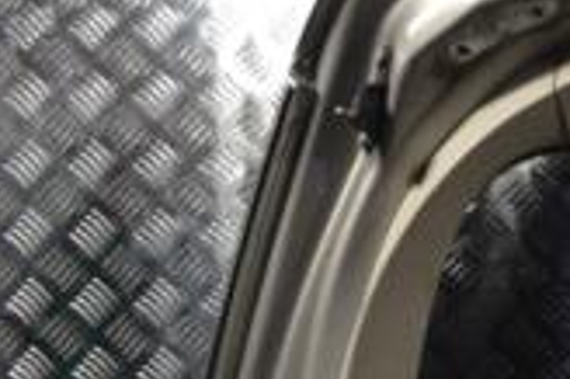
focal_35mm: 110
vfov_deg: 12.0
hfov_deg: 16.0
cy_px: 518
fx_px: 1740
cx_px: 1001
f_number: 5.6
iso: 280
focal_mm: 20
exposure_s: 1/125
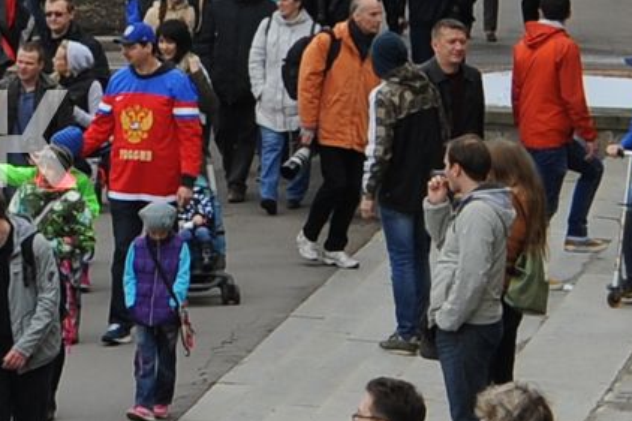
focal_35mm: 385
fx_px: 6756
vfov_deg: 3.5
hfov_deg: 4.9
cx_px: -1788
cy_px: -446
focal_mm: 50
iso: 250
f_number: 7.1
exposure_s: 1/640
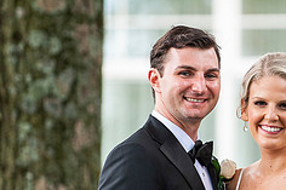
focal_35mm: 492
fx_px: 3906
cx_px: 235
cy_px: 131
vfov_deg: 2.8
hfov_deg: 4.2
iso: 640
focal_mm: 200
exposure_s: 1/250
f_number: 3.5
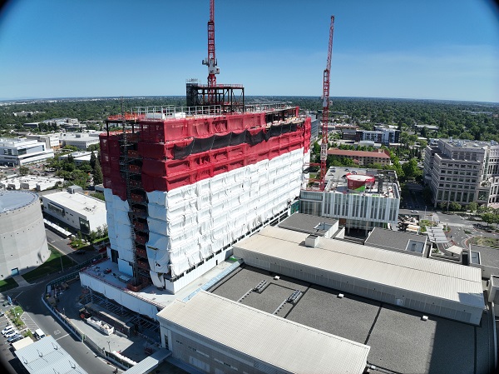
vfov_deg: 56.7
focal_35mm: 24
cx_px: 250
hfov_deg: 71.6
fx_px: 346
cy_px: 187
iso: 100
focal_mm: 12.29
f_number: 4
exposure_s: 1/2000
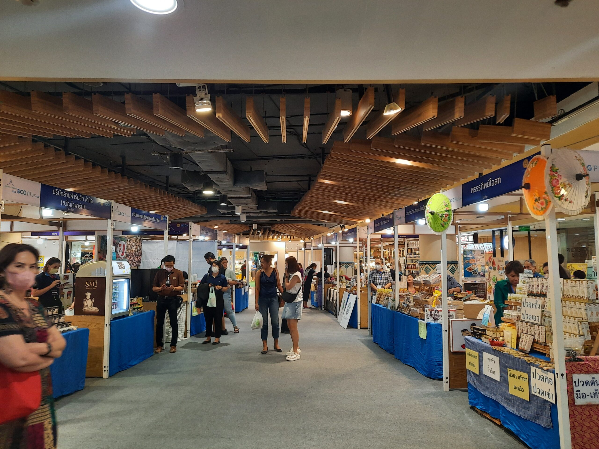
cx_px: 300
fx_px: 433
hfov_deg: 69.4
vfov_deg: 54.9
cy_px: 224
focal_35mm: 25
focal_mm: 4.6
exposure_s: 1/50
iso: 200
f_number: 2
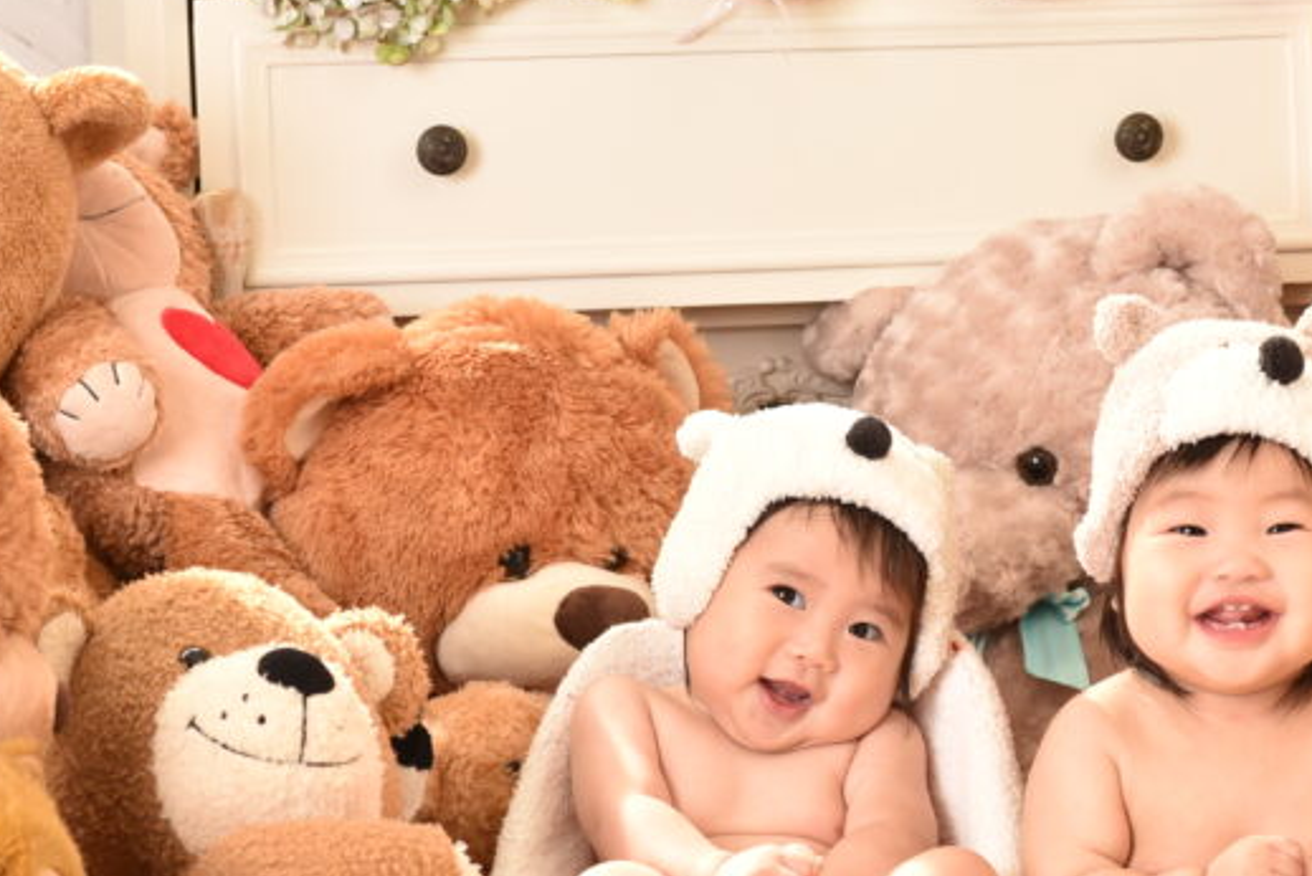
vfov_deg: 8.2
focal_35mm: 168
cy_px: 424
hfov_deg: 12.2
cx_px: 935
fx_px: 6126
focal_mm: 85
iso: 1000
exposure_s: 1/160
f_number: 8
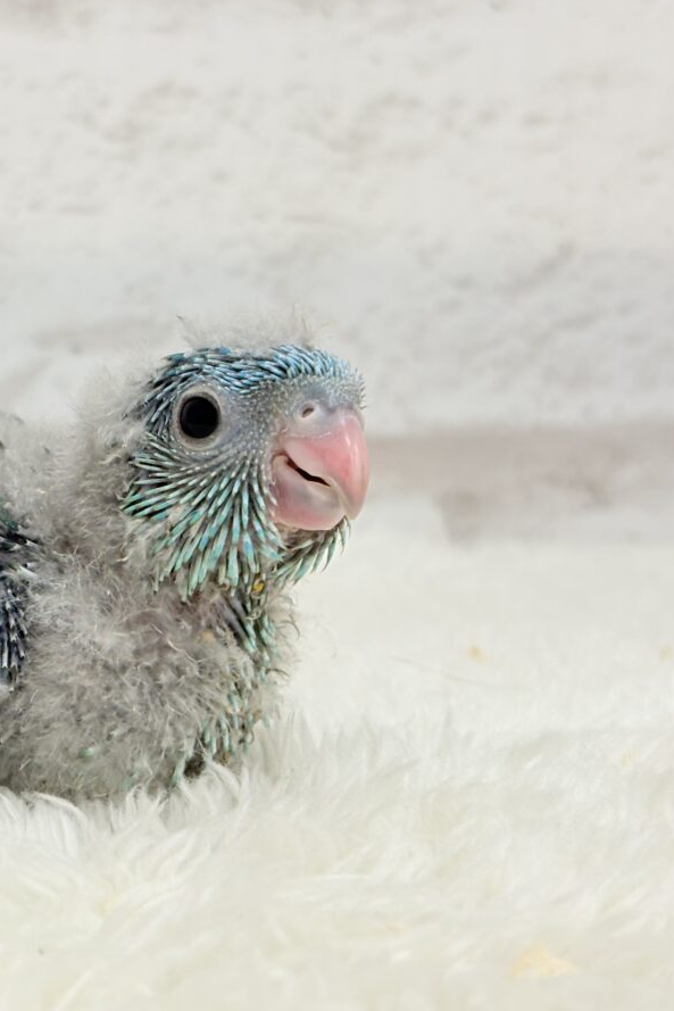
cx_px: 85
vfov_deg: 27.7
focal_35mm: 73
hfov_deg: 18.4
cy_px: 505
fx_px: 2049
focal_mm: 5.96
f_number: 1.6
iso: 80
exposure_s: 1/100
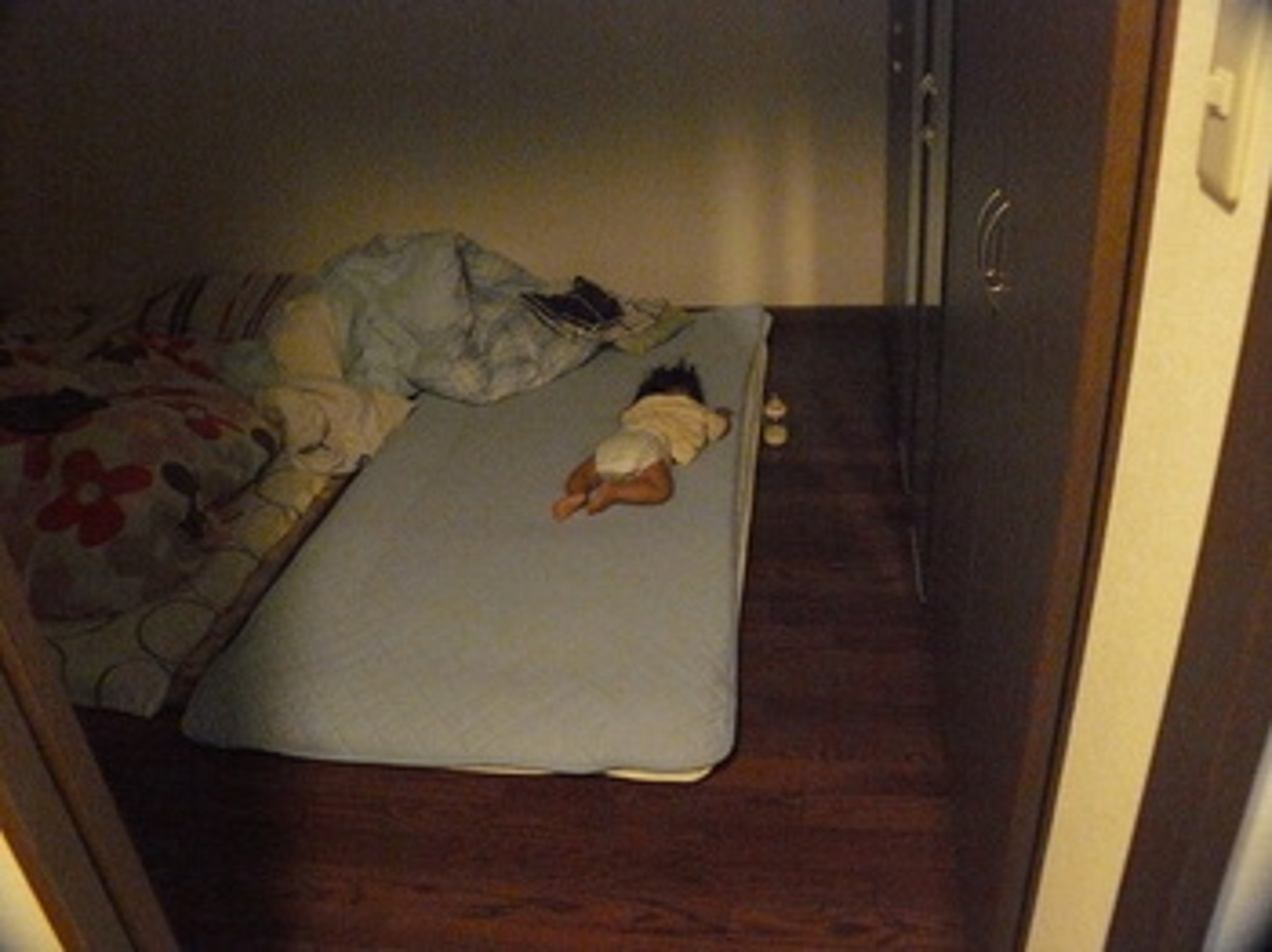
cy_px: 476
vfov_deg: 34.3
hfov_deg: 44.8
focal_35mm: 42
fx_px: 1542
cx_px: 636
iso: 800
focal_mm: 6.9
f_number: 2.8
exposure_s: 1/8
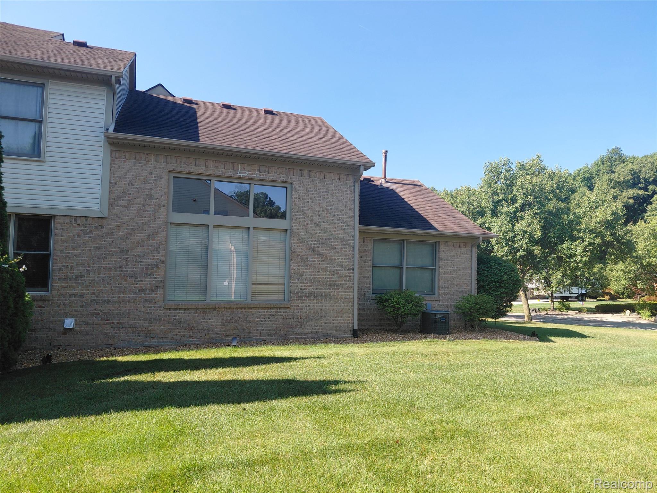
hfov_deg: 69.4
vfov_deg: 54.9
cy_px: 246
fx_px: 474
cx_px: 328
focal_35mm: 25
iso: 50
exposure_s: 1/894
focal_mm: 4.69
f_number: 1.8
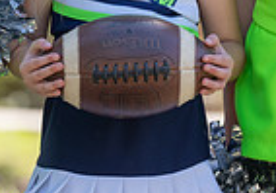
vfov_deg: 2.4
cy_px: -85
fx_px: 4494
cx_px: 155
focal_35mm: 578
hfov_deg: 3.5
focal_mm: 135
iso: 100
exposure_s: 1/500
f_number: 2.8
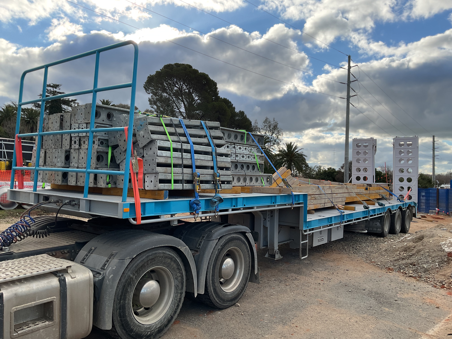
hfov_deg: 61.7
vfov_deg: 48.2
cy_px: 170
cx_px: 226
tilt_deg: -0.3
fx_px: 379
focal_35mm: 29
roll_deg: -0.9
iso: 16
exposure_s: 1/1098
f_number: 1.8
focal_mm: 3
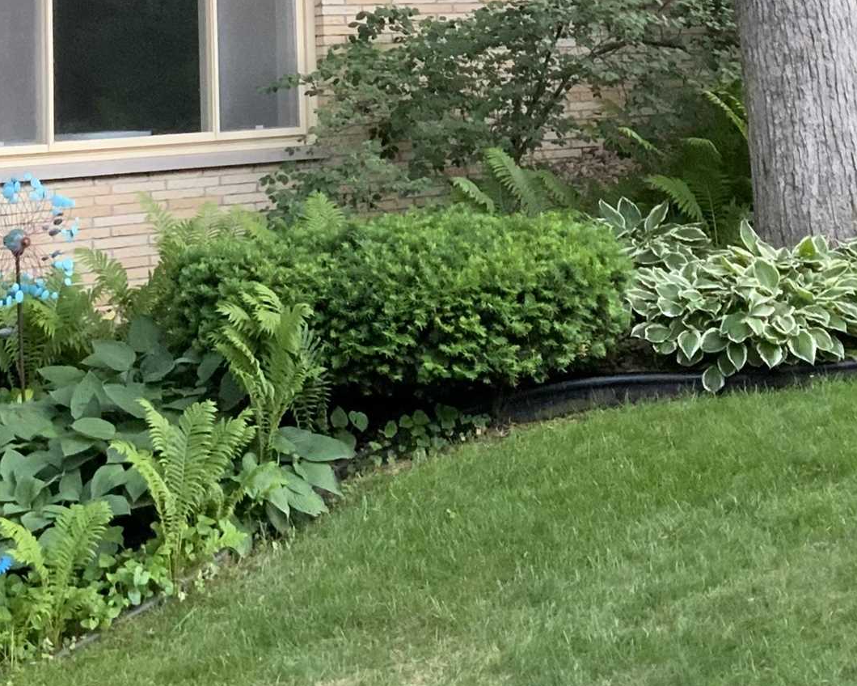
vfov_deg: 17.6
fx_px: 2080
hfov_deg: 23.3
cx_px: 424
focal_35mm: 82
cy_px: -184
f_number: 1.8
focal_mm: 3
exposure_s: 1/60
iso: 200
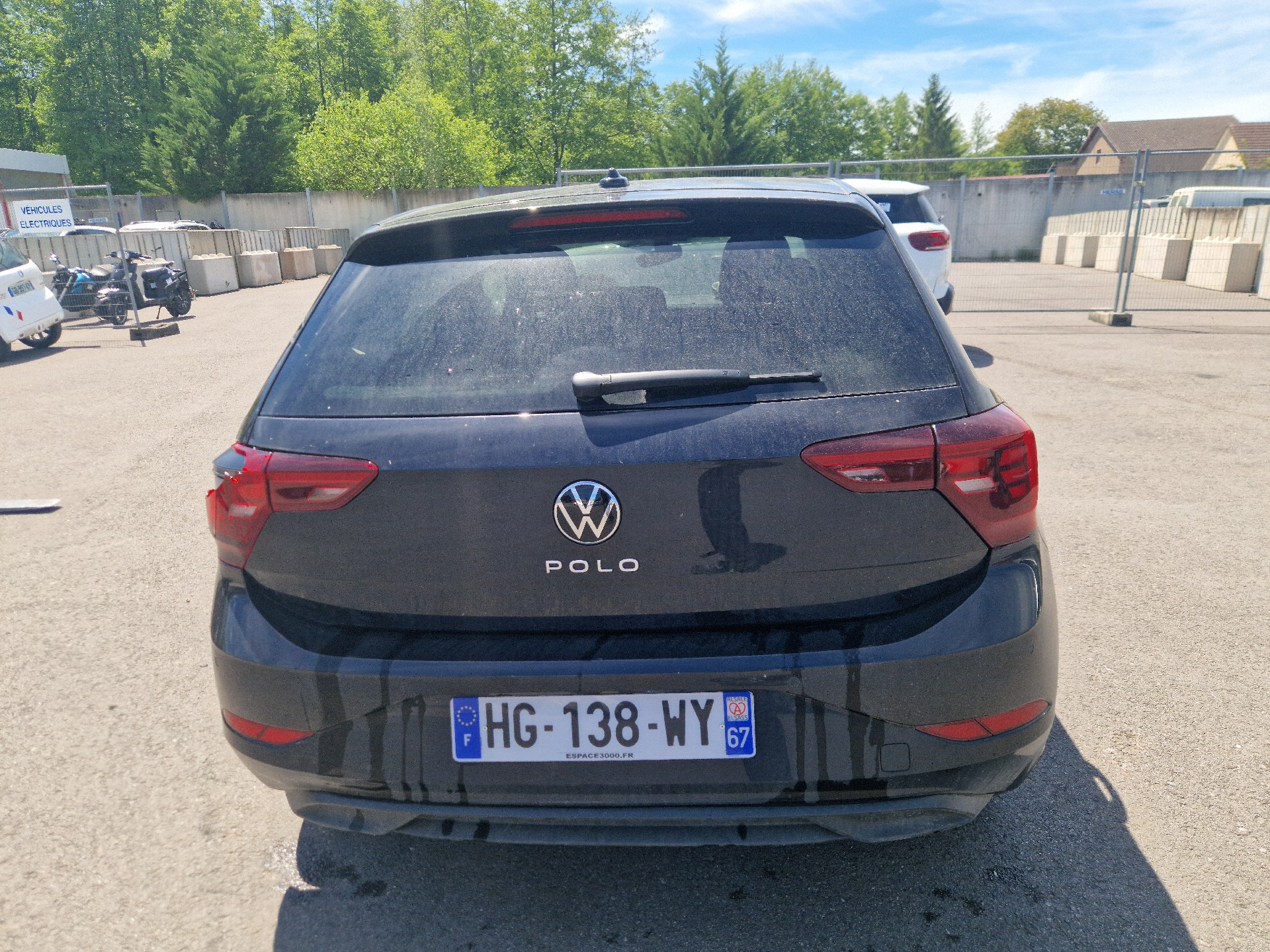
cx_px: 635
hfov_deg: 73.9
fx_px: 844
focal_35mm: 23
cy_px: 476
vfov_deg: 58.9
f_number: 1.8
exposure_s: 1/769
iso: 50
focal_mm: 5.4
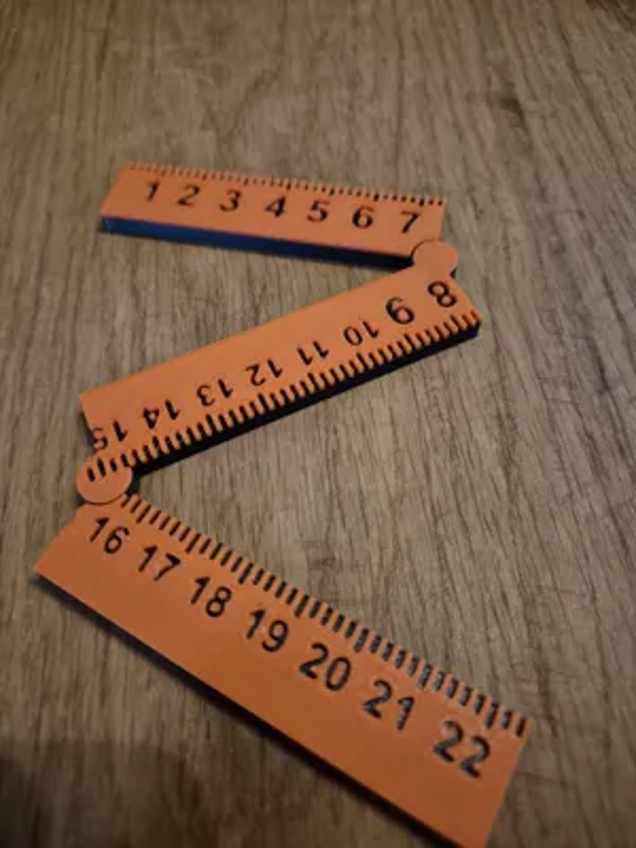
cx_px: 318
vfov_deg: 73.9
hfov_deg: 58.9
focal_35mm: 23
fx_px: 563
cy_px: 424
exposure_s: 1/50
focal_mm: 5.4
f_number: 1.8
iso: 1250
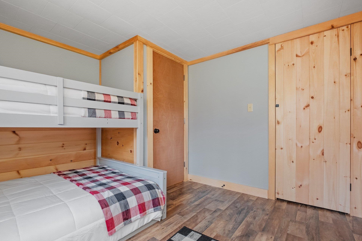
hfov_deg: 96.7
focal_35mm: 16
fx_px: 161
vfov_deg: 73.7
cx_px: 185
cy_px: 128
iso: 1000
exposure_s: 1/1.25
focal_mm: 10
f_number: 8
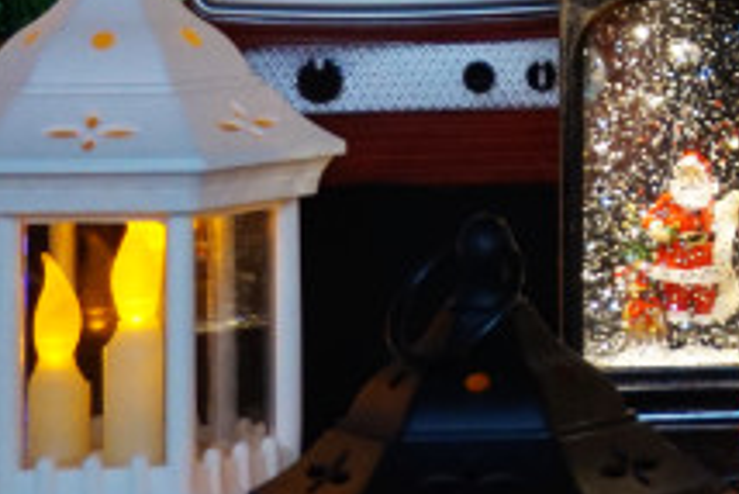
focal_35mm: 224
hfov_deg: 8.8
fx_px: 4601
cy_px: -316
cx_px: 1340
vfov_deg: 6.1
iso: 1000
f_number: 5.6
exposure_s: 1/80
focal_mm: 40
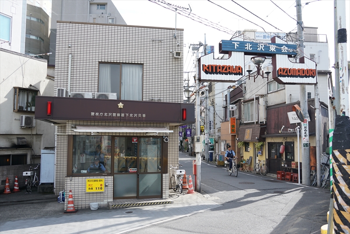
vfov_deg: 42.4
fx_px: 301
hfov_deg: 60.3
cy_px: 117
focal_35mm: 31
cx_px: 175
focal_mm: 21
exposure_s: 1/400
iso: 100
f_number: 4
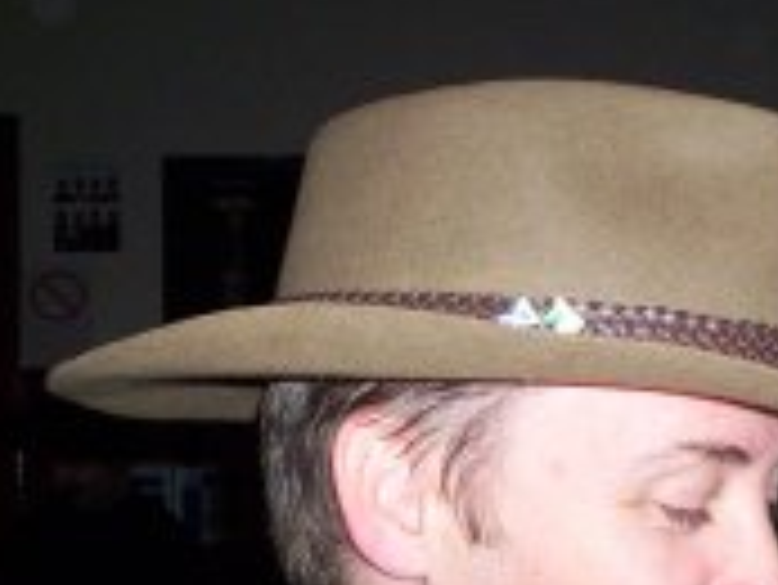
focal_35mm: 88
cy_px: 500
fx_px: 1979
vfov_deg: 16.6
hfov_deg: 21.9
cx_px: 652
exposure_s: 1/60
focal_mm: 4.99
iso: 140
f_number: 4.5
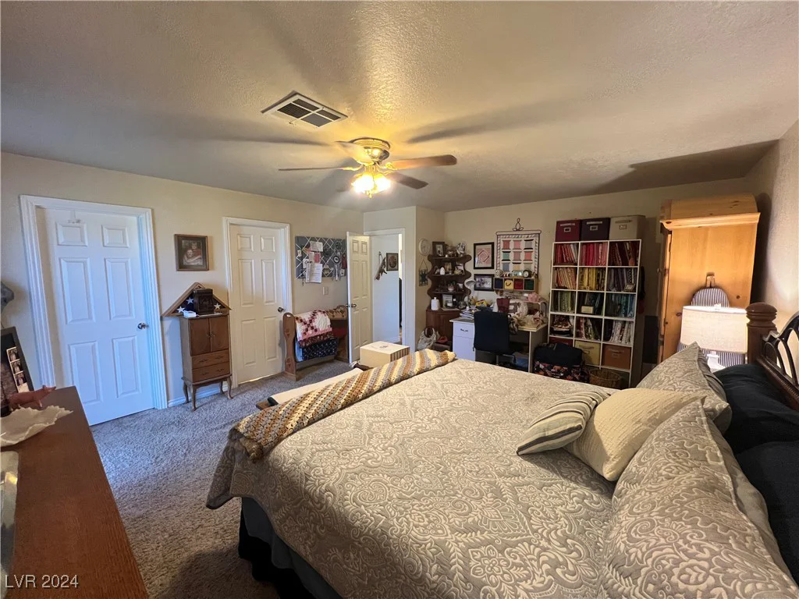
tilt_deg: -6.1
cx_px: 400
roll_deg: +0.4
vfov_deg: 89.9
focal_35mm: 13
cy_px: 300
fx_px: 300
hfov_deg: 106.2
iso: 320
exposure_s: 1/60
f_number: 1.8
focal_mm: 1.57
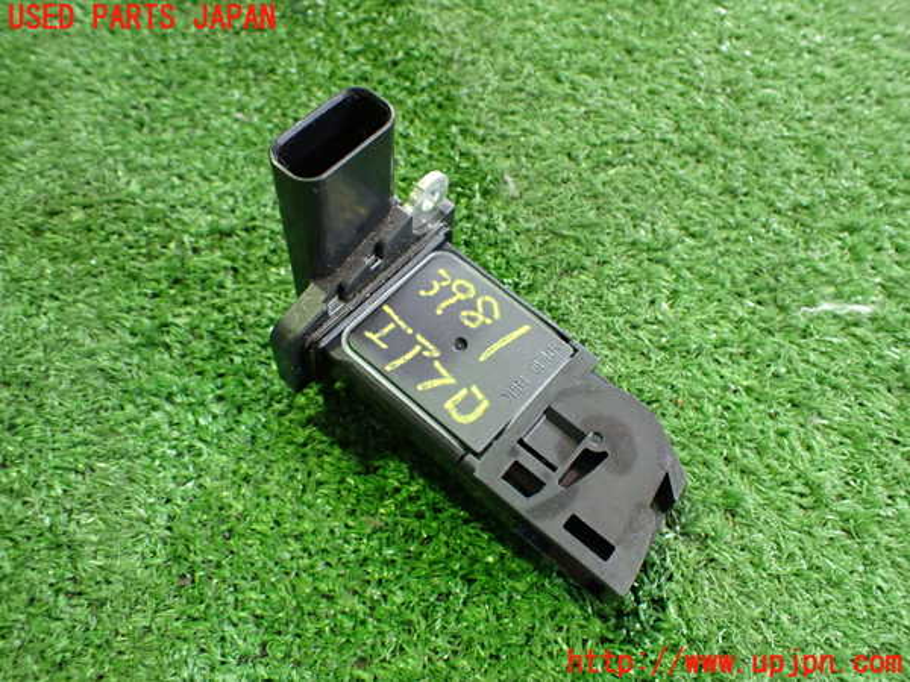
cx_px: 455
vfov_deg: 46.8
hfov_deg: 60.0
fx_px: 789
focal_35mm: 30
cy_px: 341
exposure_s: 1/40
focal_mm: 5.4
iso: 800
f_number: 2.3
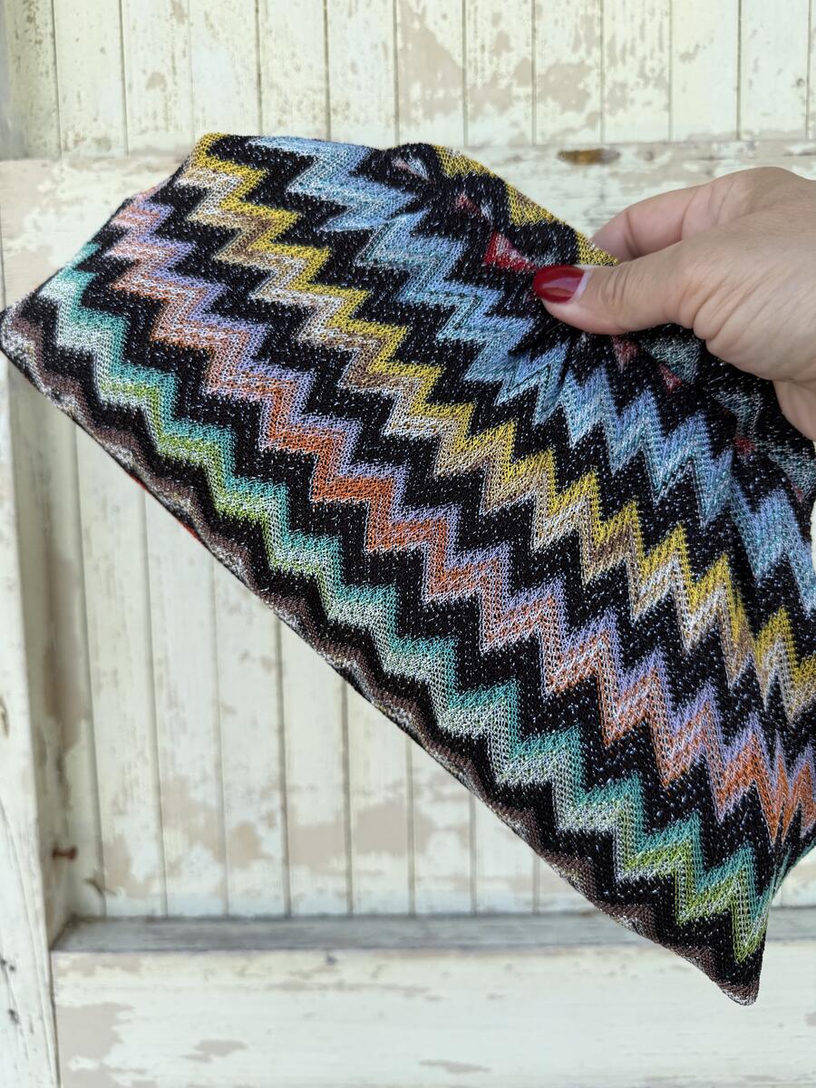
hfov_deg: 56.8
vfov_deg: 71.6
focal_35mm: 24
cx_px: 408
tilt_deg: -12.8
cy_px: 544
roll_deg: +2.1
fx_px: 754
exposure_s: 1/765
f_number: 1.78
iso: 80
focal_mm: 6.76
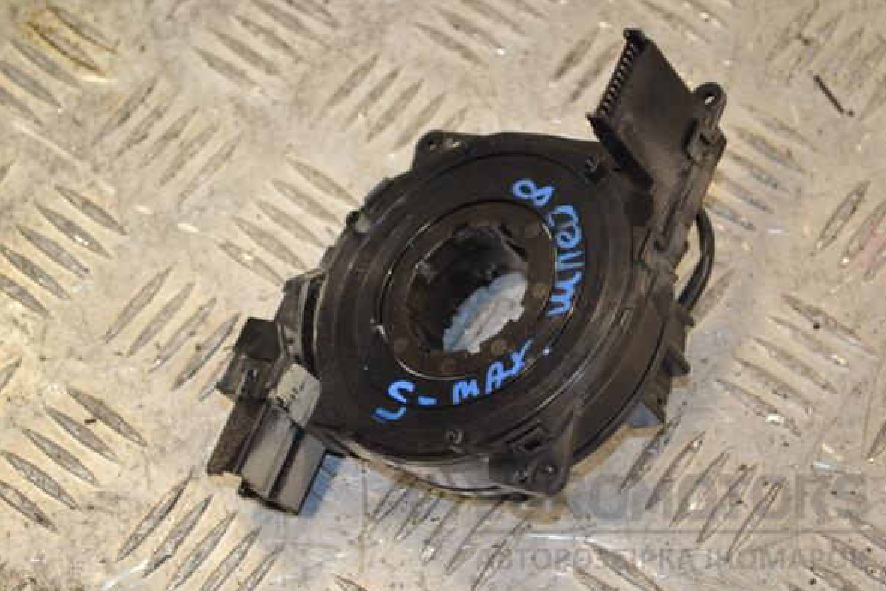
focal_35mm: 79
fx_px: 1945
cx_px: 447
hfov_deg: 25.7
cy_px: 298
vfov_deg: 17.3
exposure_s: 1/60
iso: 400
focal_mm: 52
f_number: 5.6
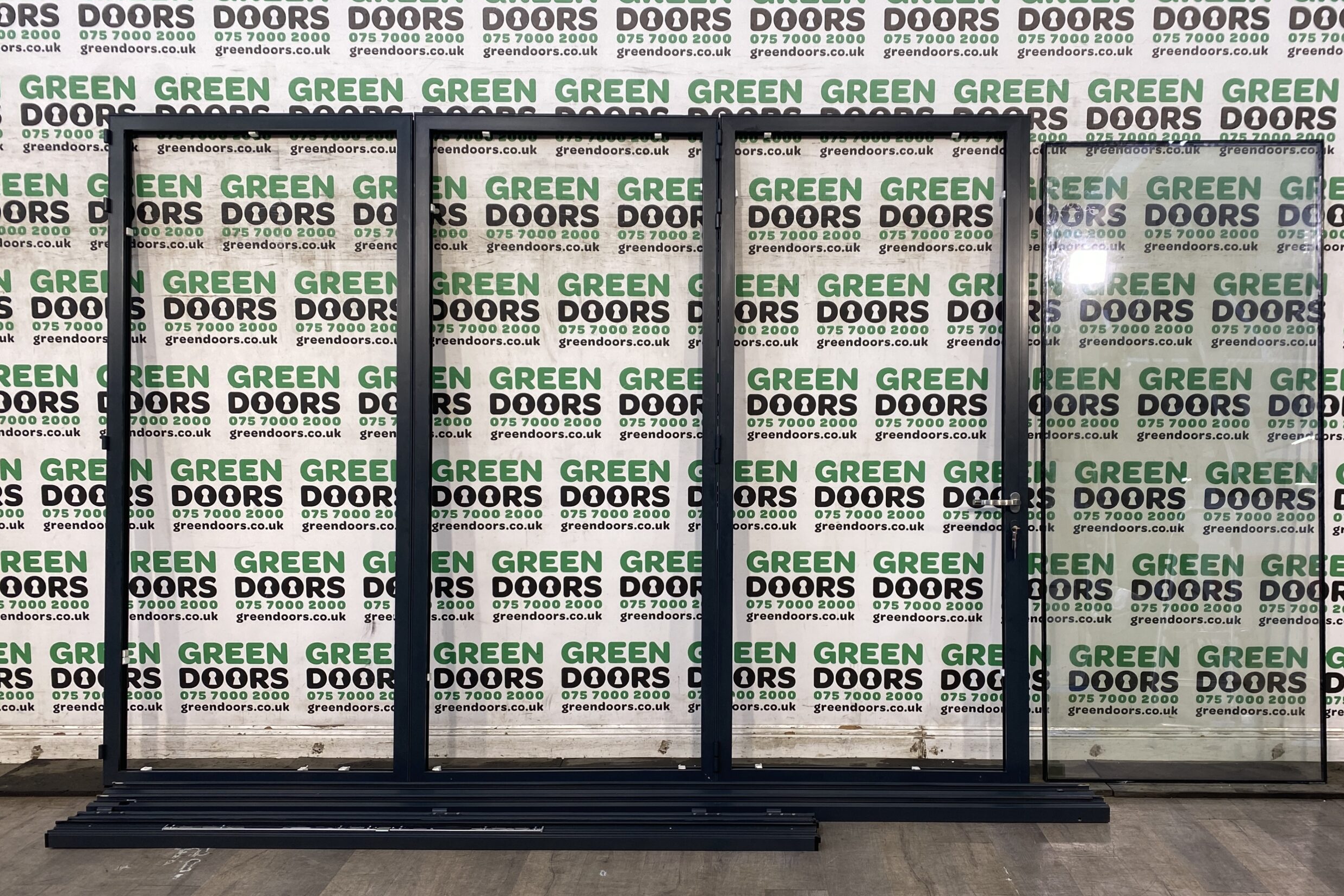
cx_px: 695
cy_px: 498
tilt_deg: -5.7
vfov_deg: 46.3
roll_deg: -0.4
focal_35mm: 28
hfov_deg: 65.5
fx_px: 1045
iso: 50
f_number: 1.8
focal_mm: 4.25
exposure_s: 1/100
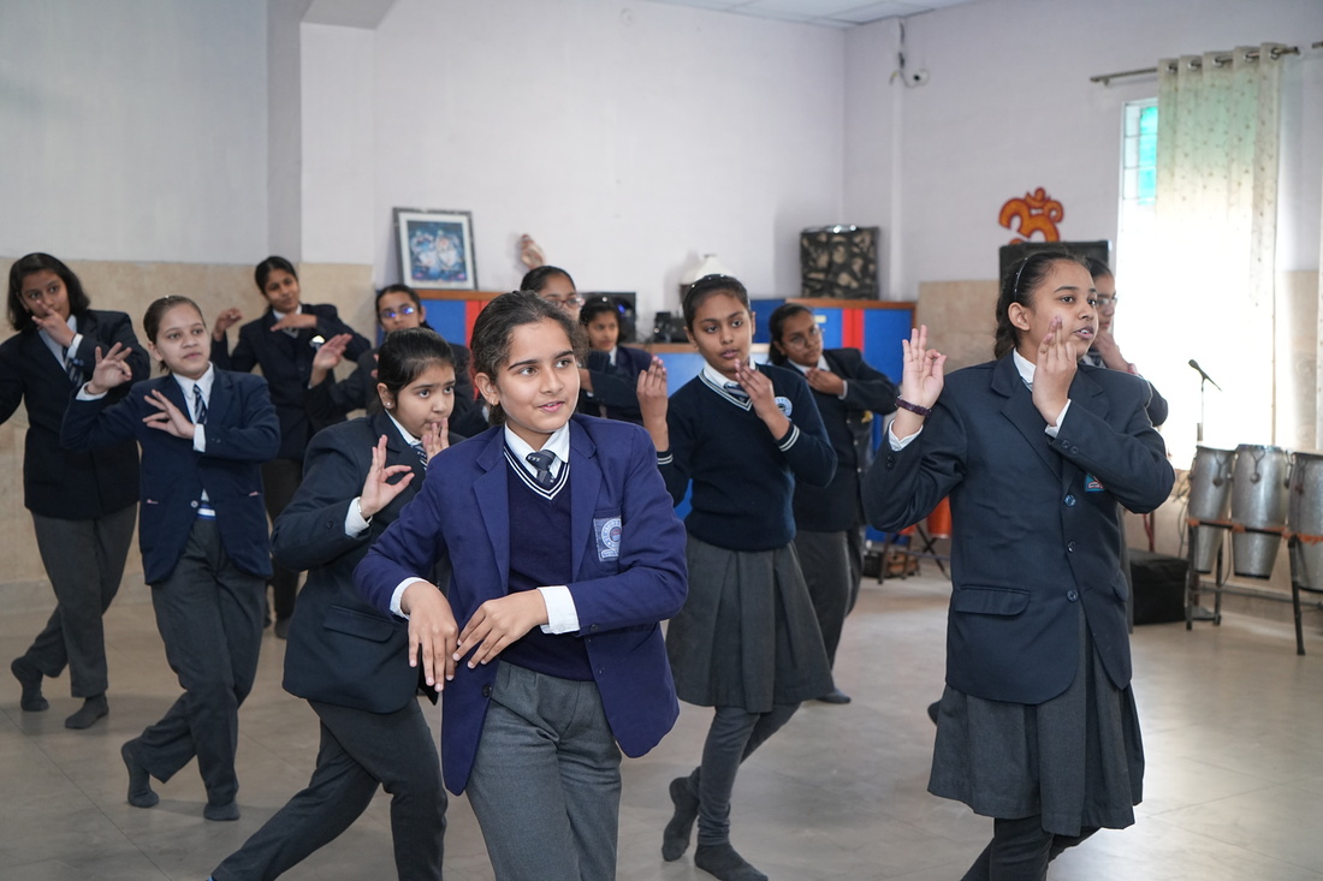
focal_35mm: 41
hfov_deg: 47.4
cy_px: 440
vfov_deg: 32.6
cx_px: 662
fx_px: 1506
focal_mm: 41
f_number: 4
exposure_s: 1/160
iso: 2000
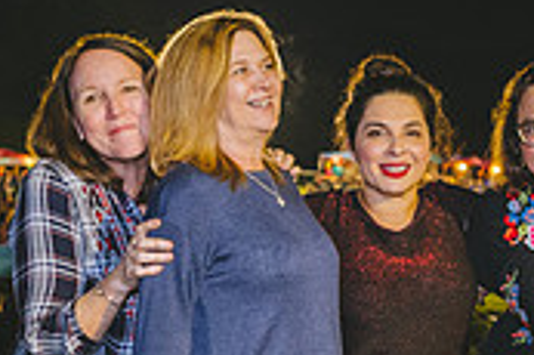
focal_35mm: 91
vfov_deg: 14.9
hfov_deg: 21.6
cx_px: 537
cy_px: 284
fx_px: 1349
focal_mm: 24
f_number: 2.8
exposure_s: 1/60
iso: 800
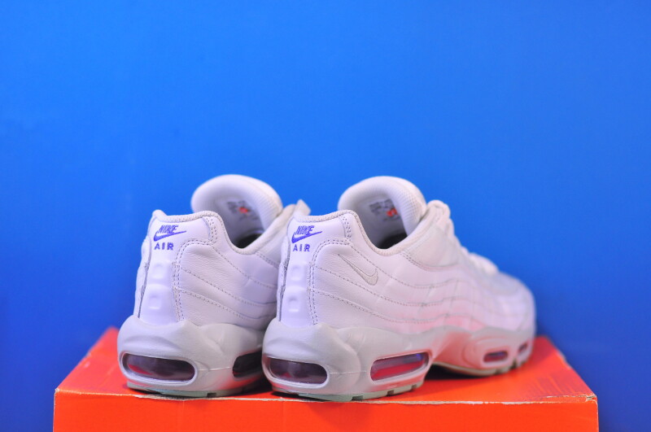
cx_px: 326
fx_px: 1354
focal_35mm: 75
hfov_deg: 27.0
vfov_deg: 18.1
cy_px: 216
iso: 250
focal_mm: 50
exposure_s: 1/320
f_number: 2.2
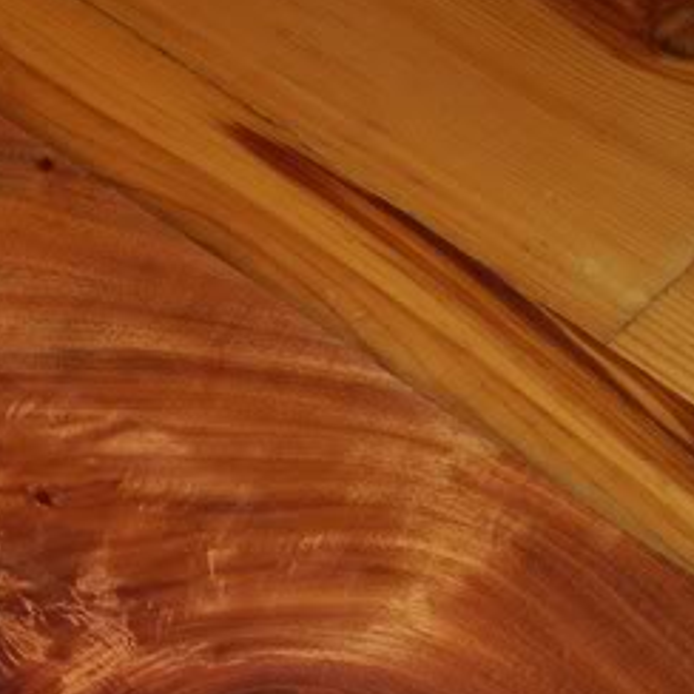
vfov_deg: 19.6
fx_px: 1996
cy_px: 484
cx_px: 26
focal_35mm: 88
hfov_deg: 19.2
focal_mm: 8
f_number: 2.8
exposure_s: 1/30
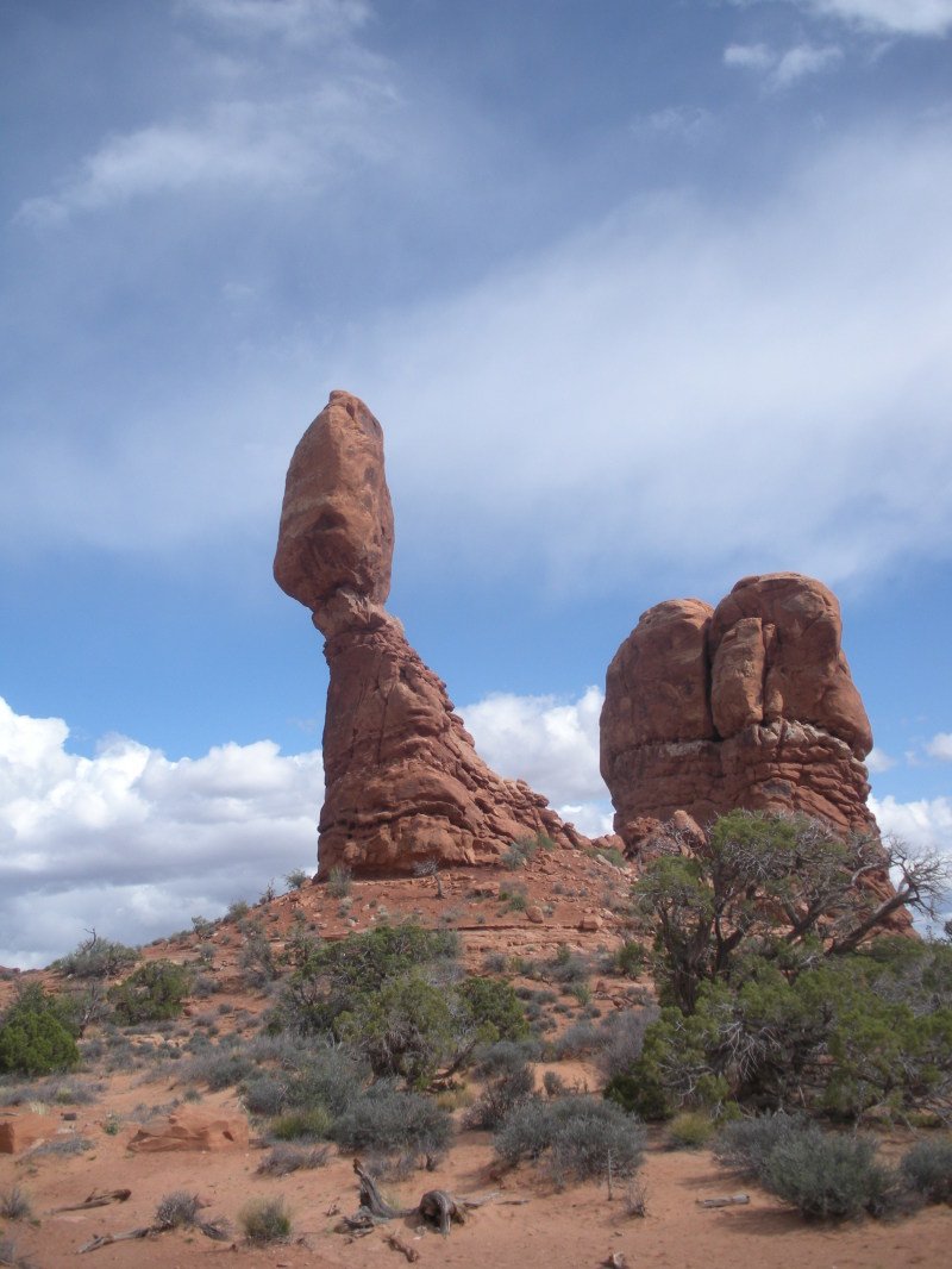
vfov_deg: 51.3
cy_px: 634
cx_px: 476
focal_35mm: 36
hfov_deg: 39.7
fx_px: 1320
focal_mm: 6.3
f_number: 3.5
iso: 64
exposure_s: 1/761
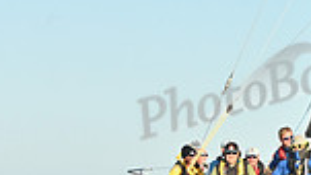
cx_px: 535
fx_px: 2318
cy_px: 164
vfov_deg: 4.3
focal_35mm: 281
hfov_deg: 7.5
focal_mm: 70
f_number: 9
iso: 800
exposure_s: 1/1000
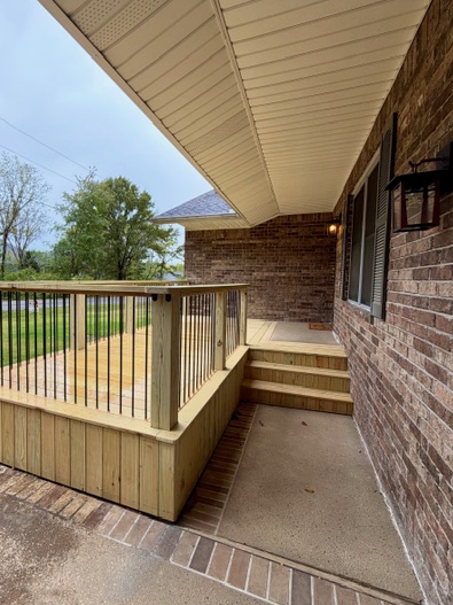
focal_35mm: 17
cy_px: 297
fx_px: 297
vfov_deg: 91.0
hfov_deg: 74.0
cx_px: 183
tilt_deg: -3.8
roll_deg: -0.8
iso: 50
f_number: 2.2
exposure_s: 1/326
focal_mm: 2.22
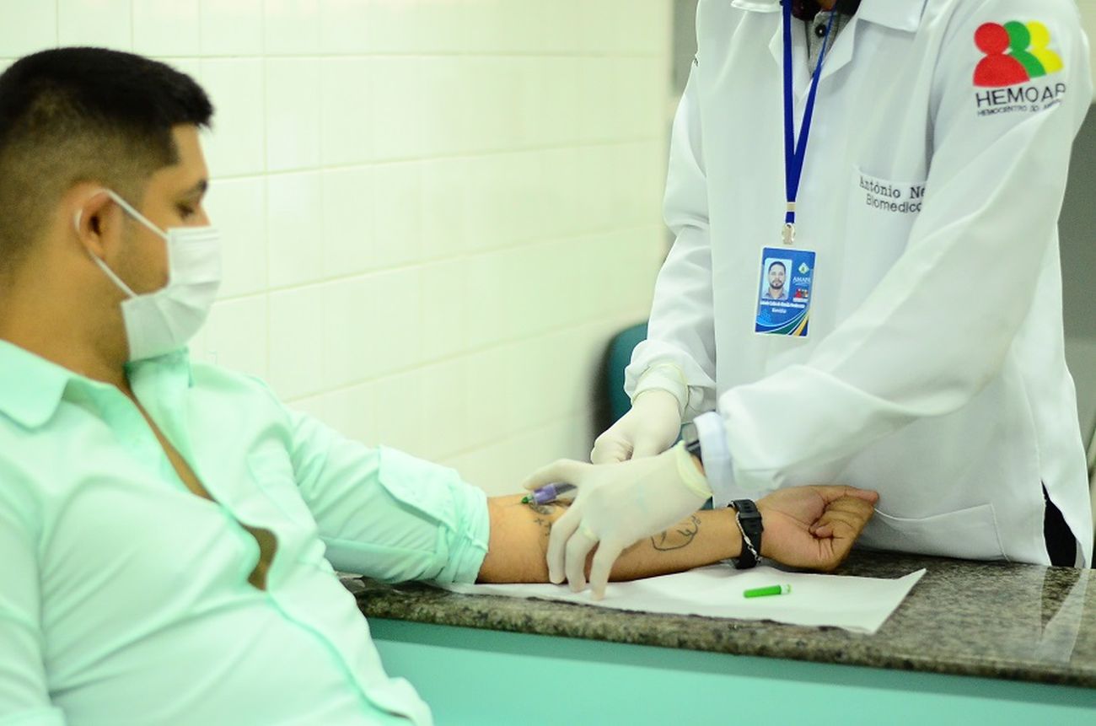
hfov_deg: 27.0
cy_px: 363
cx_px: 548
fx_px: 2279
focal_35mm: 75
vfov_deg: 18.1
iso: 2000
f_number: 1.8
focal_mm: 50
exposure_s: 1/400
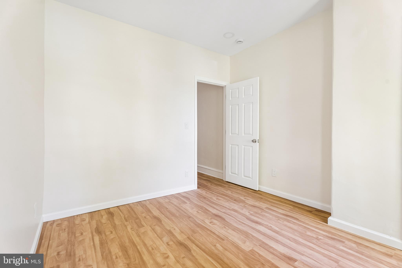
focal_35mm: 16
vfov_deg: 73.7
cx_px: 201
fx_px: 179
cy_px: 134
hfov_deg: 96.7
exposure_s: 1/10
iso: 400
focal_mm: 16
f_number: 8
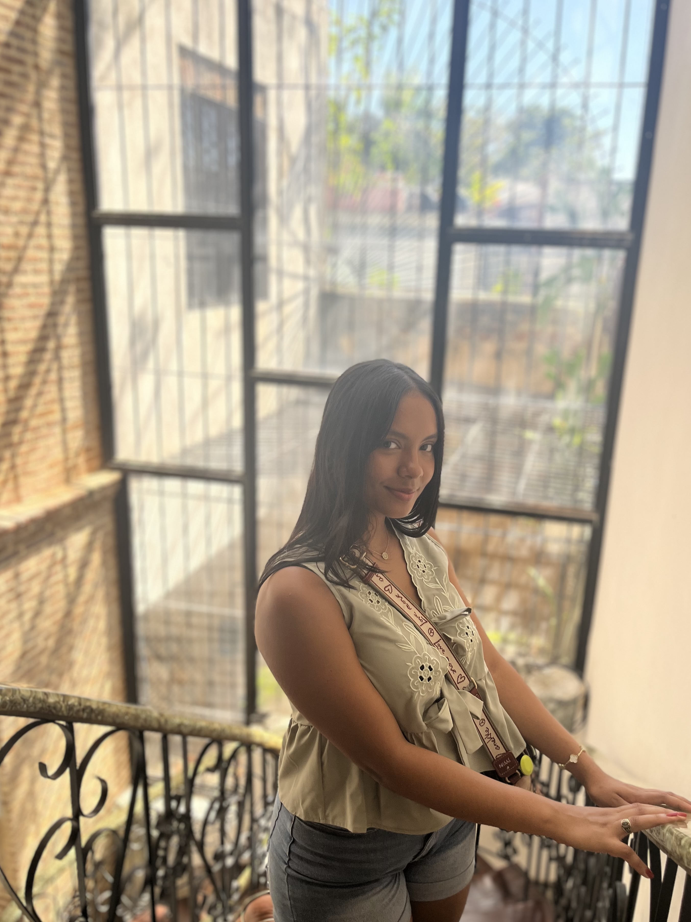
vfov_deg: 61.6
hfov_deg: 48.2
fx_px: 772
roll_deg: -1.5
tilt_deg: -16.7
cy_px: 489
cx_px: 377
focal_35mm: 29
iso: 50
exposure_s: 1/322
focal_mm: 5.1
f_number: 1.6
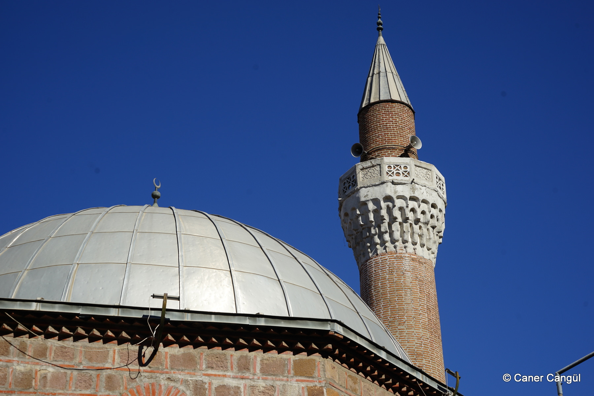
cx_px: 297
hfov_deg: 28.8
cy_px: 198
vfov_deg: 19.5
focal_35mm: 70
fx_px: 1155
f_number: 9
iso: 100
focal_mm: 70
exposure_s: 1/400
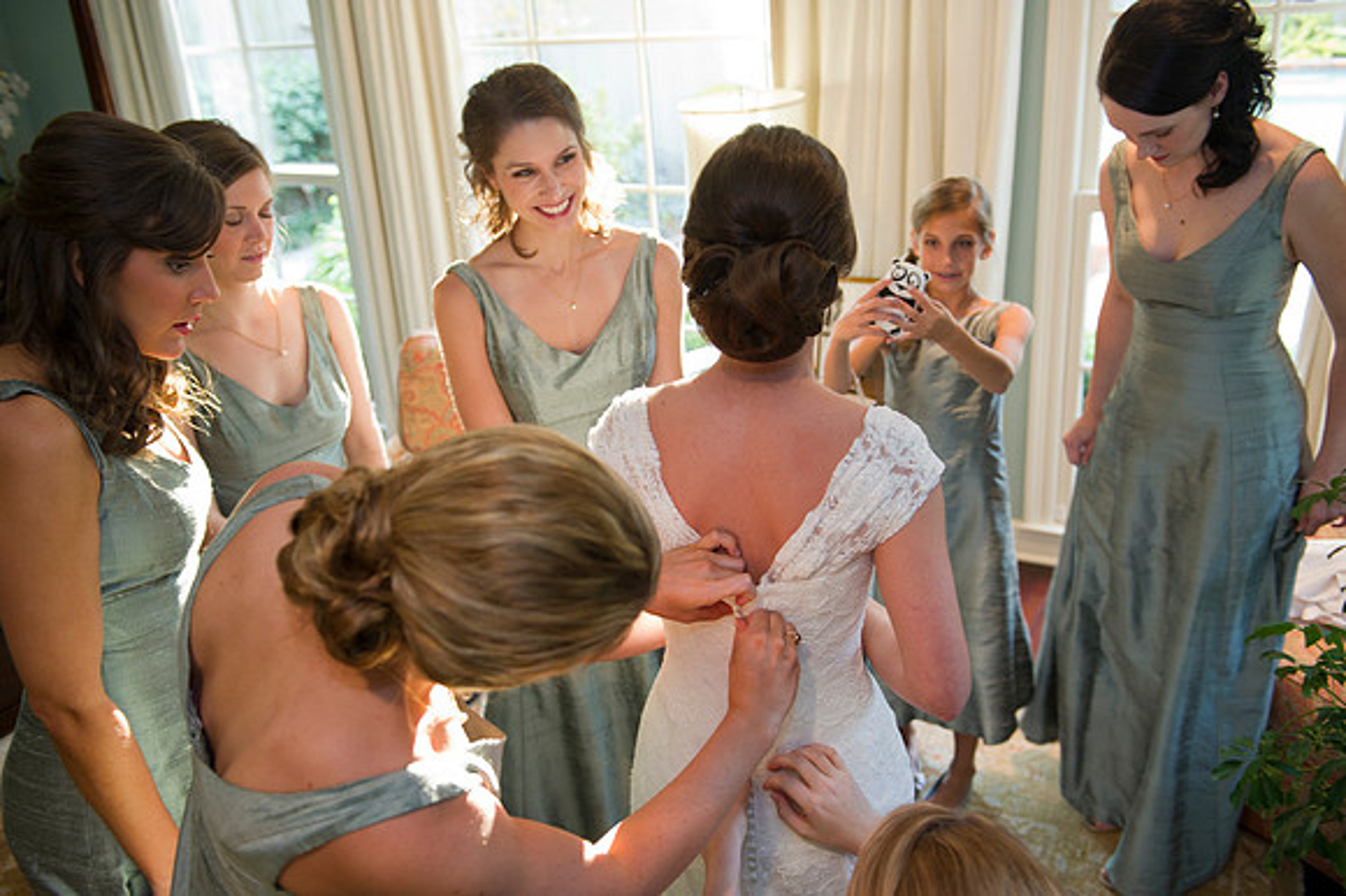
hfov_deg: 58.7
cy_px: 448
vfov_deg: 41.1
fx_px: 1196
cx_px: 673
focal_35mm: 32
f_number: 3.5
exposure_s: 1/80
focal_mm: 32
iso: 1000
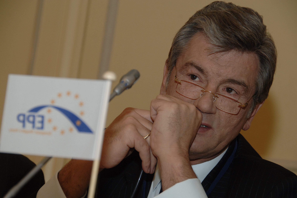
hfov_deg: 13.1
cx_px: 148
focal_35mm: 158
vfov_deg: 8.7
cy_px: 99
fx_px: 1298
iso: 640
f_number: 7.1
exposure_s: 1/40
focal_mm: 105
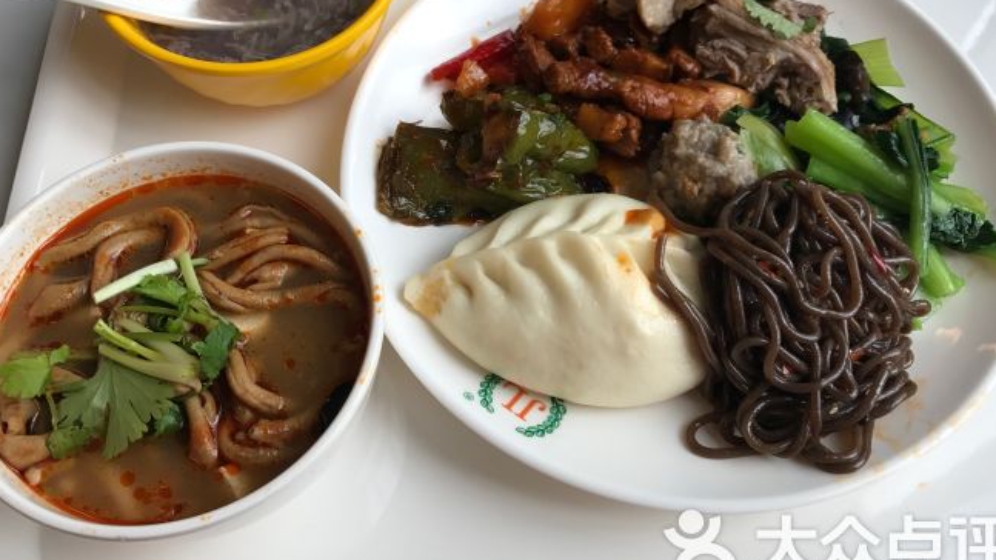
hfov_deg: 59.5
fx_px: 872
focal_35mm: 33
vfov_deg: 35.5
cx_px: 511
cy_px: 222
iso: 25
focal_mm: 3.99
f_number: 1.8
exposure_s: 1/100
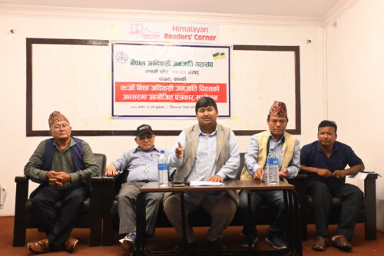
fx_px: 368
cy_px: 128
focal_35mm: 34
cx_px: 192
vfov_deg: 38.3
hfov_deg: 55.1
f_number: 4.2
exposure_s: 1/80
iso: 3200
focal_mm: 23
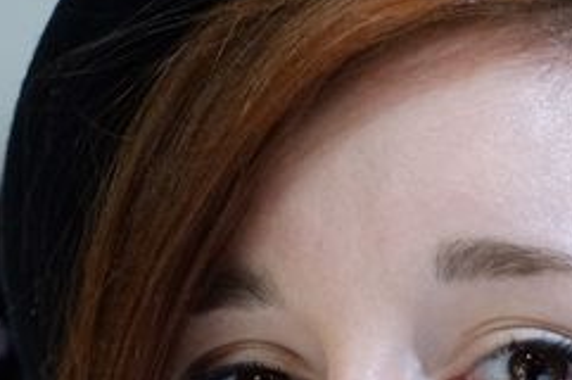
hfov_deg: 8.7
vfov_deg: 5.7
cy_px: 477
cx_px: 389
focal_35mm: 238
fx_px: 3776
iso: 2500
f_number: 3.6
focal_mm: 35
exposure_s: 1/250
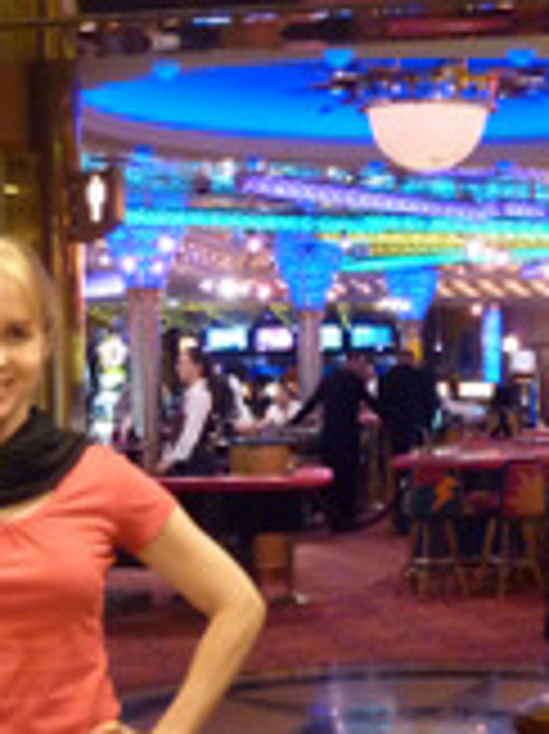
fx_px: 1821
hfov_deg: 17.1
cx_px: 400
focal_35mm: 86
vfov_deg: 22.6
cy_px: 540
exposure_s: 1/6
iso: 400
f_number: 3.5
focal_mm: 5.7
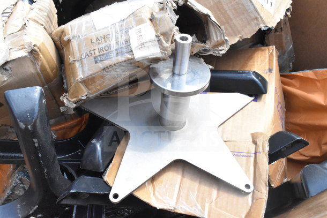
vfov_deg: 40.0
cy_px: 109
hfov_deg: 57.2
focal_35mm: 33
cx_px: 164
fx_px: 300
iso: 6400
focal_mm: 22
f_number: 14
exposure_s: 1/800
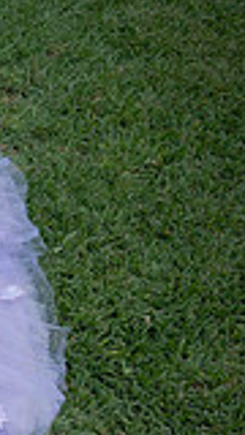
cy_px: 300
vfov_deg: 27.6
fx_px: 878
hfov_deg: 10.3
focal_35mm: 76
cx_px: -528
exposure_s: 1/640
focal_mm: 20
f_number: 2.8
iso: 125
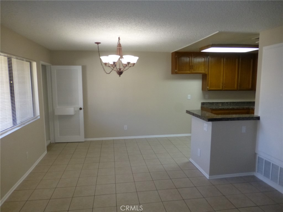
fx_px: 196
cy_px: 106
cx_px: 142
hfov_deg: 71.6
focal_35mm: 24
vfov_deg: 56.8
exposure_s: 1/60
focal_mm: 4.3
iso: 320
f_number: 3.3
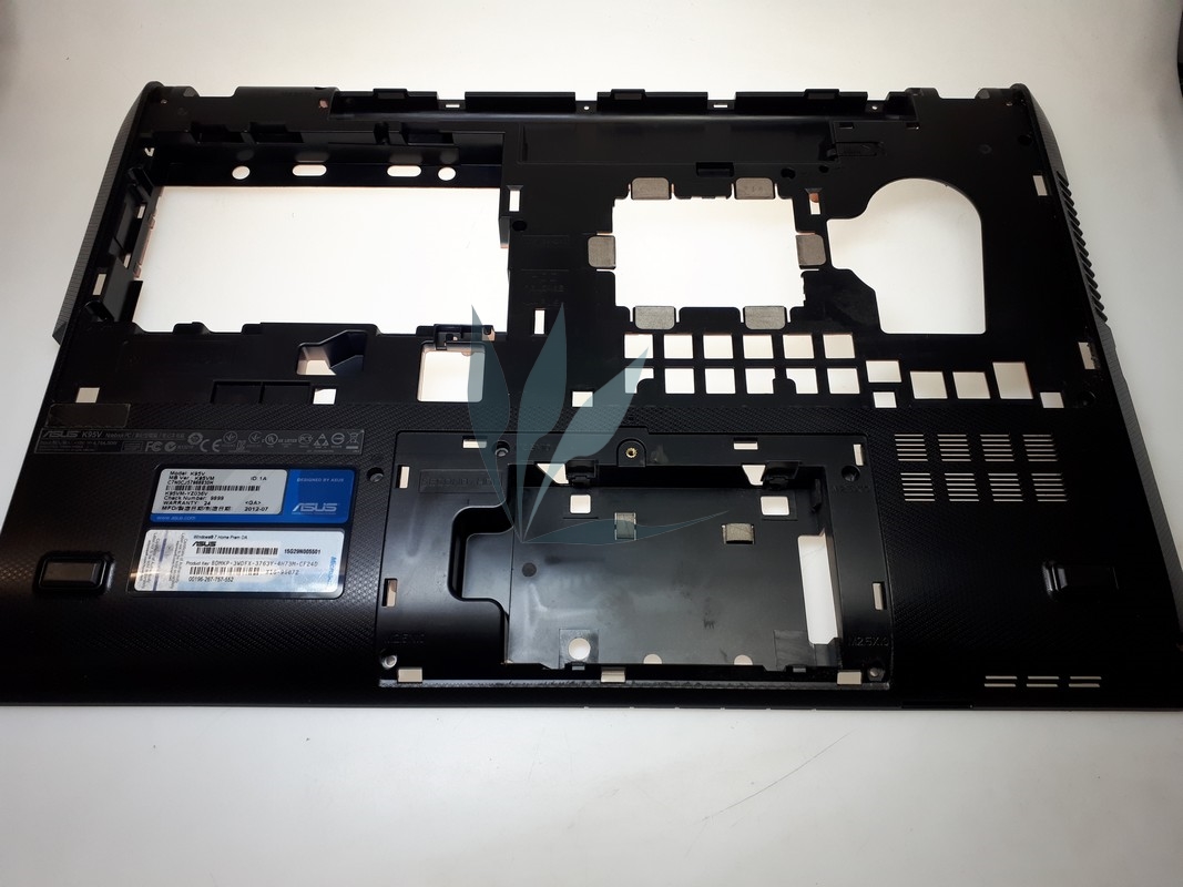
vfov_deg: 51.3
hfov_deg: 65.3
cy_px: 444
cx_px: 592
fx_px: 923
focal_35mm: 27
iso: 64
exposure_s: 1/100
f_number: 1.9
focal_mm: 3.6
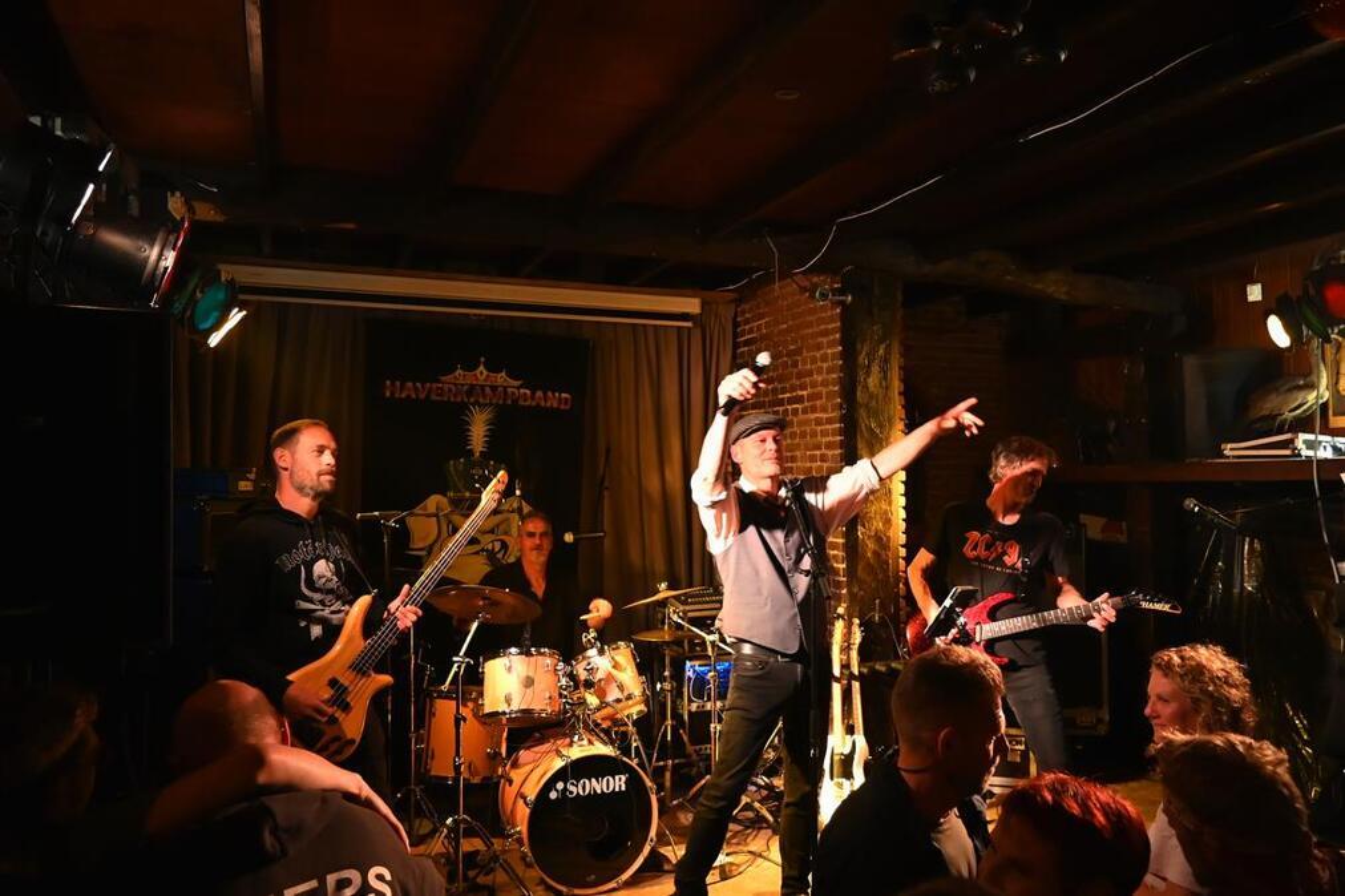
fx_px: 1008
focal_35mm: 27
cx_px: 672
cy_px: 448
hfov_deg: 67.4
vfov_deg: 47.9
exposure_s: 1/60
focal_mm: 18
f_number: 3.5
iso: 3600
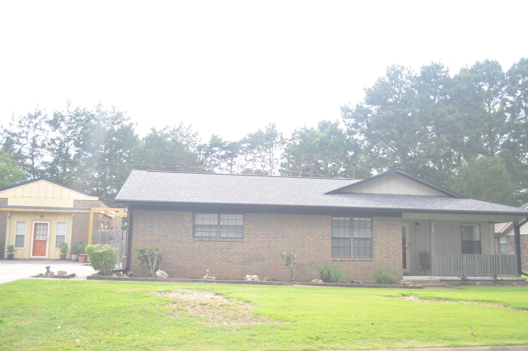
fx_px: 542
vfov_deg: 35.9
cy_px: 178
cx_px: 269
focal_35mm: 37
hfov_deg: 51.9
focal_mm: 24
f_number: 11
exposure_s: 1/200
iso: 200
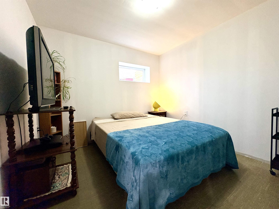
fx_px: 113
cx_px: 140
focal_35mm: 14
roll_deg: +1.7
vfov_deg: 85.7
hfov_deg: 102.1
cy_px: 104
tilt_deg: -2.0
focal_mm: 2.22
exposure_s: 1/120
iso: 320
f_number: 2.2
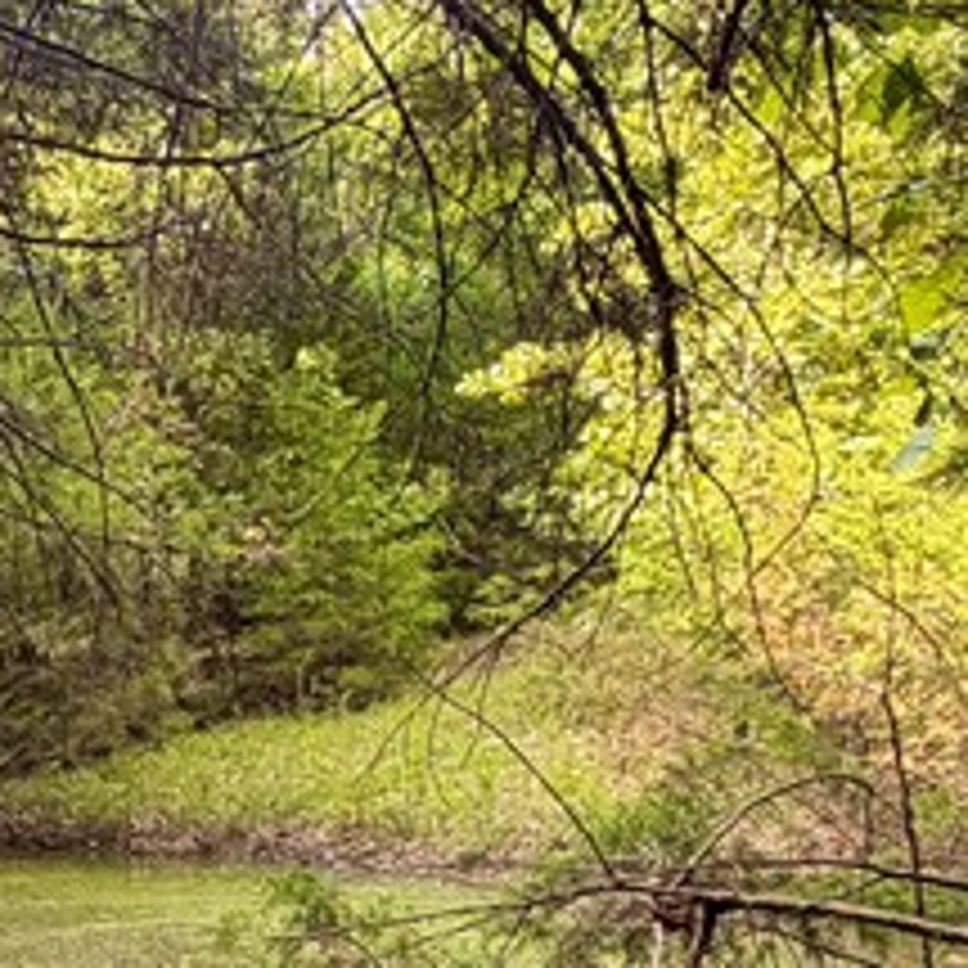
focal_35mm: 59
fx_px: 1867
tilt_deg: -3.0
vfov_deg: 28.2
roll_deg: +0.0
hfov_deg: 23.6
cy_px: 833
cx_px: -455
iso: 100
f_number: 2.2
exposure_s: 1/121
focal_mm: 2.22
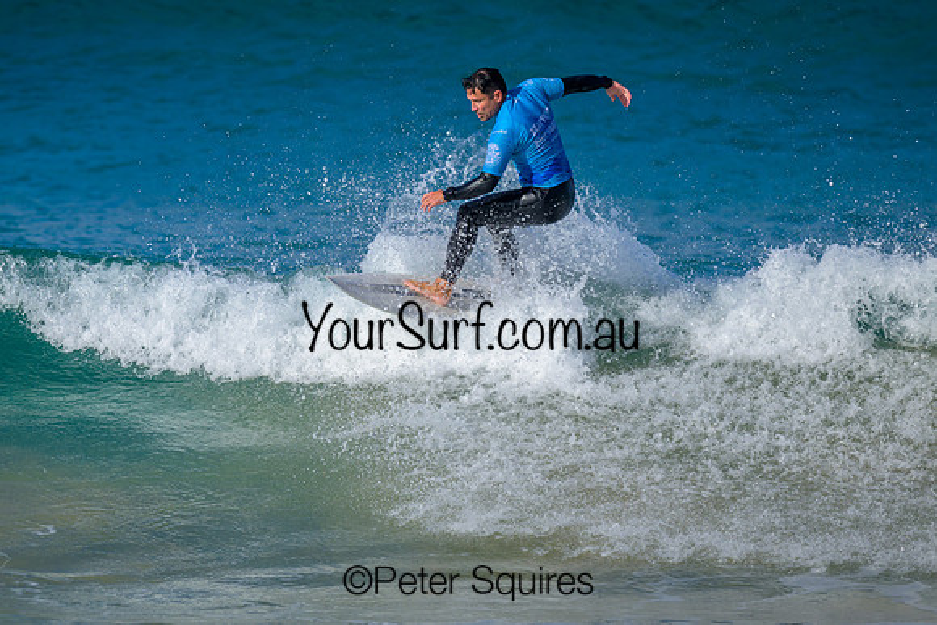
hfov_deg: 2.2
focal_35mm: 949
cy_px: 283
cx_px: 430
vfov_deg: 1.5
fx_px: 24703
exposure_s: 1/2000
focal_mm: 800
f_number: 6.3
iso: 280
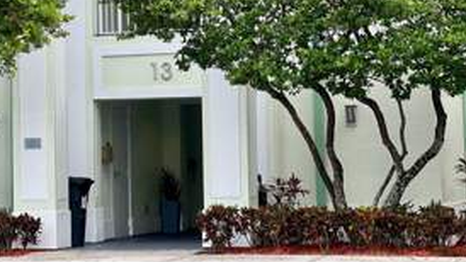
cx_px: 126
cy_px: -5
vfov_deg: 8.2
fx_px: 1816
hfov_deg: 14.6
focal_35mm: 147
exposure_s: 1/121
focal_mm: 9
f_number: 2.8
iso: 25
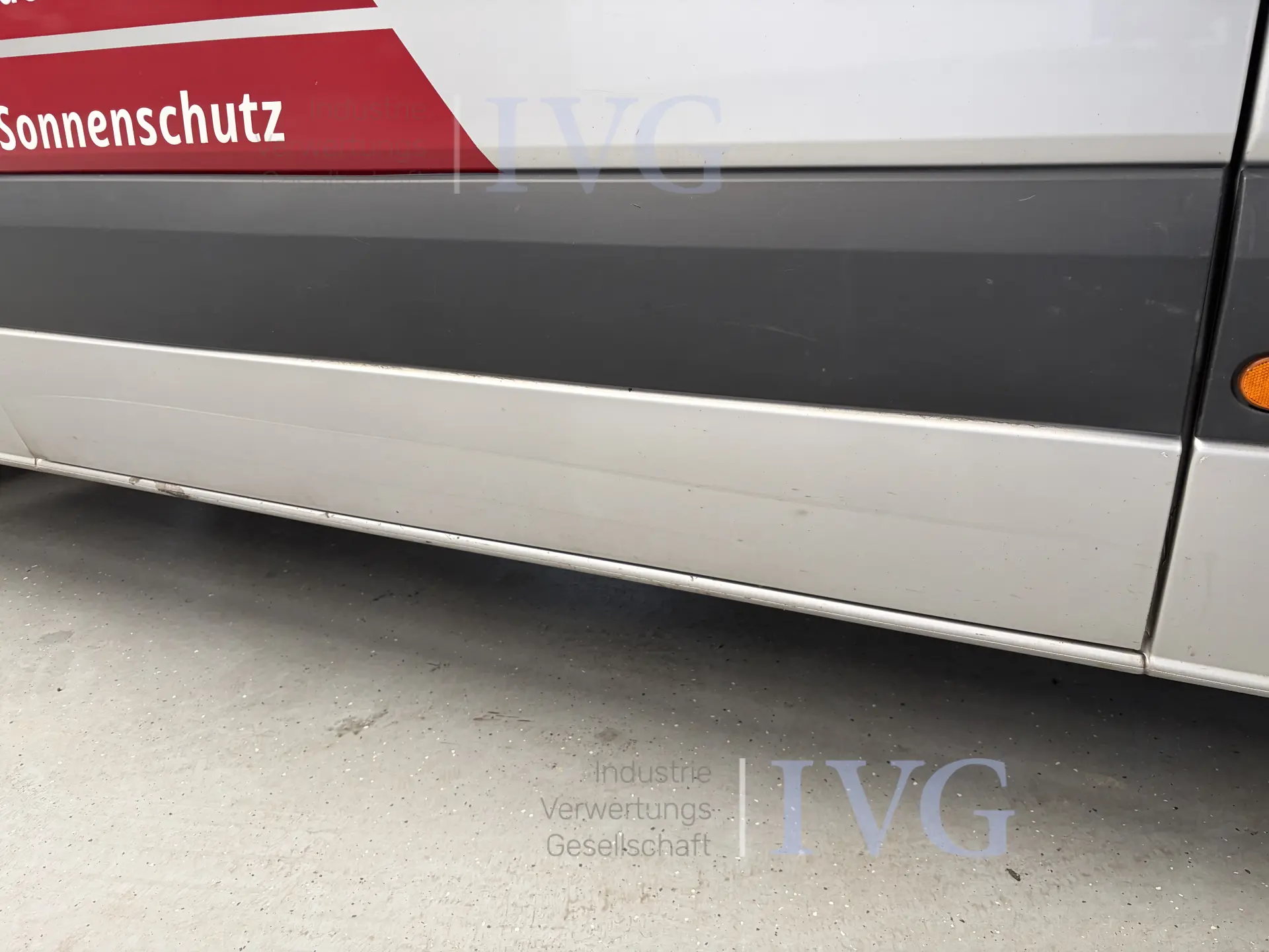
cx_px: 634
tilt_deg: -20.6
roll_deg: +3.0
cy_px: 476
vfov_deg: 53.1
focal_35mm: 26
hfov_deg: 67.3
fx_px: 953
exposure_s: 1/60
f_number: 1.6
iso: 125
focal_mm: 5.96
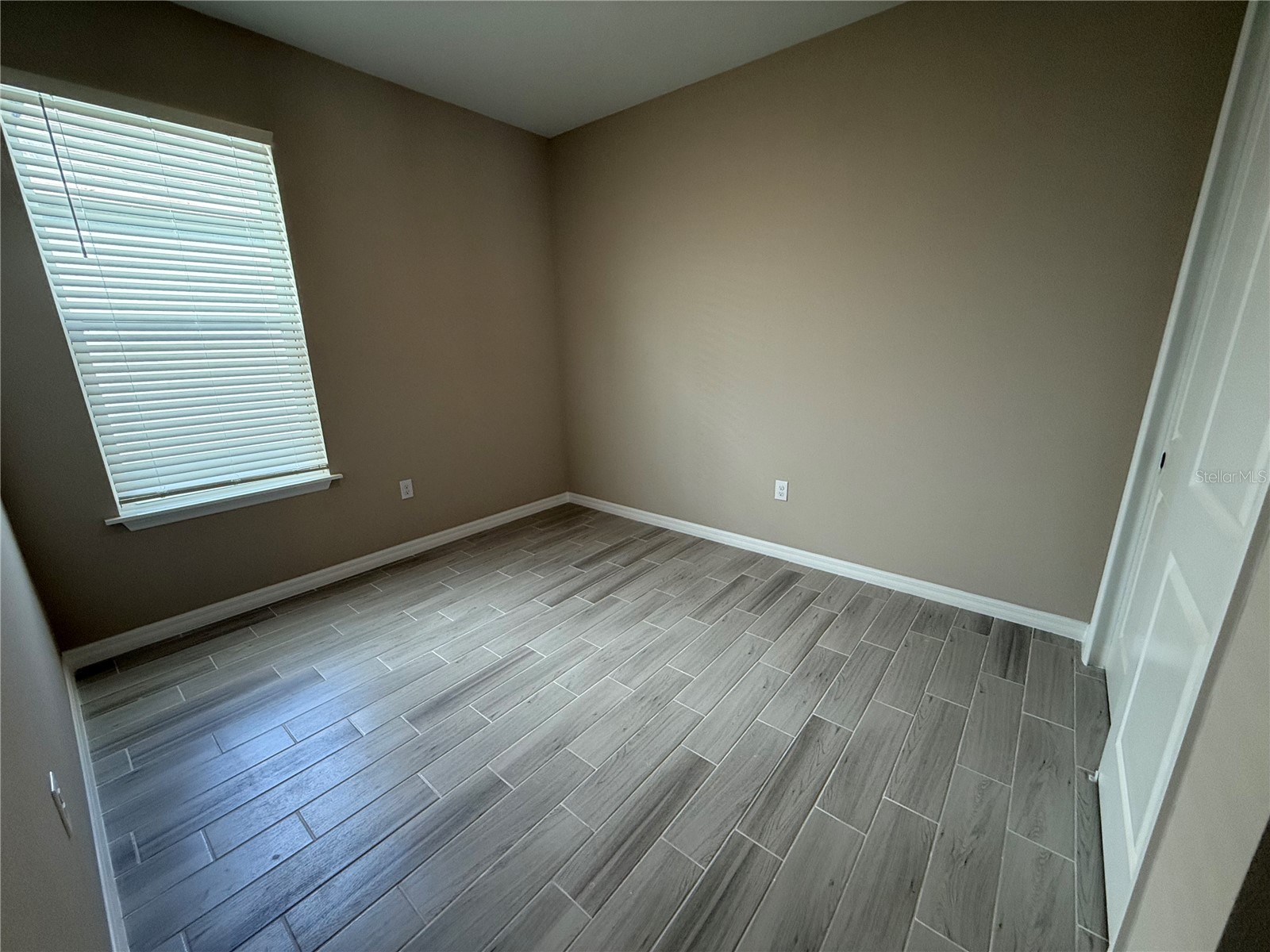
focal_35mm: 14
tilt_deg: -15.0
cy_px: 476
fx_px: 514
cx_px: 635
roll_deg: +0.8
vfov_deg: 85.7
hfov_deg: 102.1
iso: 160
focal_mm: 2.22
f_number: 2.2
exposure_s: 1/120
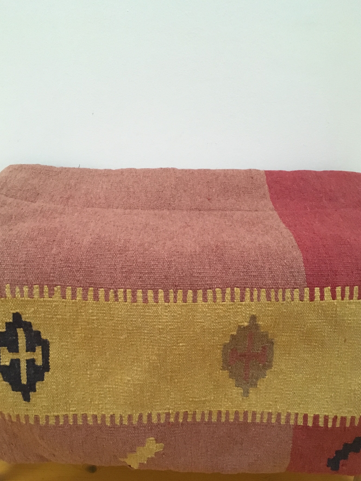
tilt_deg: -27.7
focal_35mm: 33
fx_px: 459
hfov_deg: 42.9
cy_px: 267
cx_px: 177
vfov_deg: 55.2
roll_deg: +0.2
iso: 320
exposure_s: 1/17
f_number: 2.2
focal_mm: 4.15
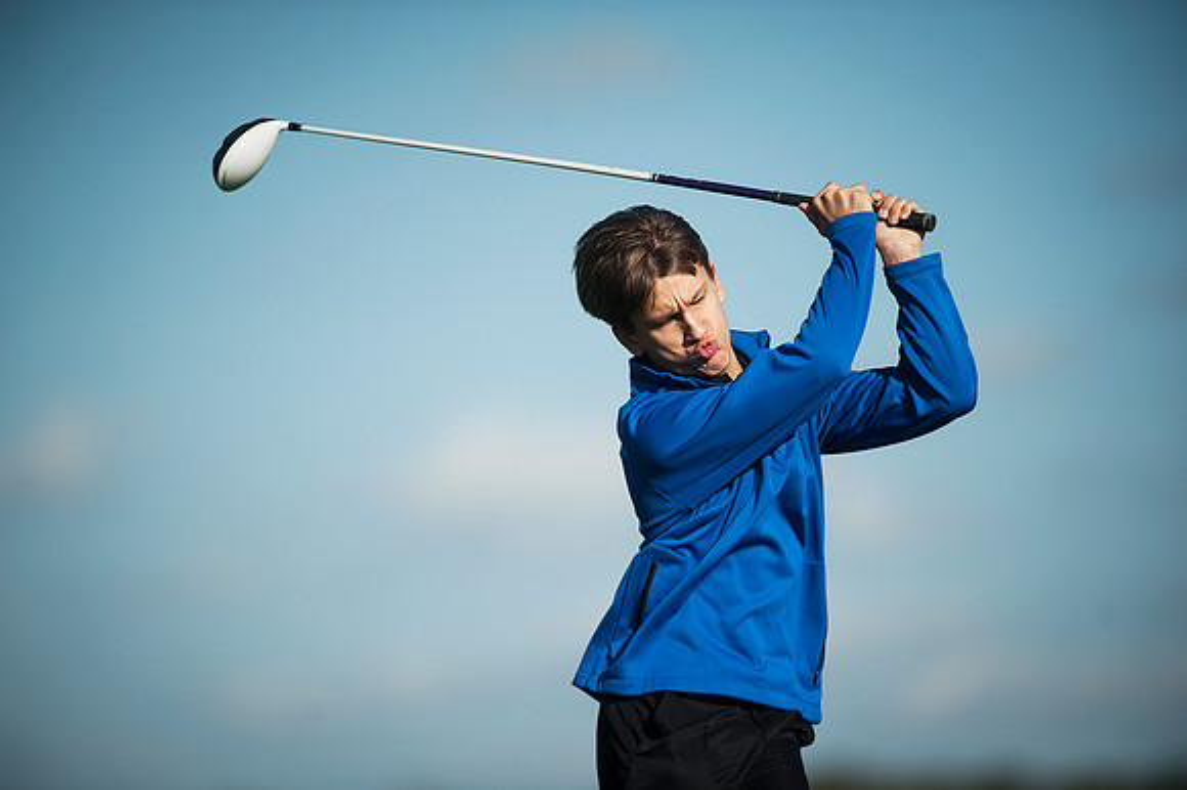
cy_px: 395
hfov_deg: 6.9
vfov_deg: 4.6
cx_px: 594
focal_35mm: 300
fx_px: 9886
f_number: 4
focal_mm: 300
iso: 400
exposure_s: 1/8000
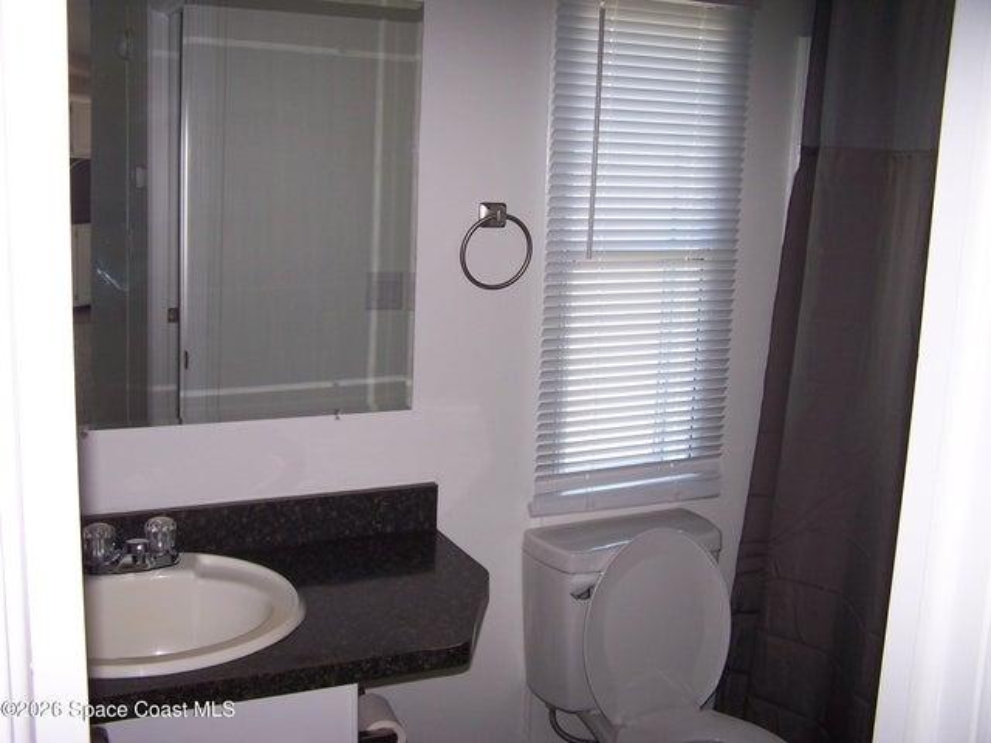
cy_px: 372
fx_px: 1088
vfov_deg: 37.7
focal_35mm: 38
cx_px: 496
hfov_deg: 49.0
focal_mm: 6.3
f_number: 2.8
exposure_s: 1/60
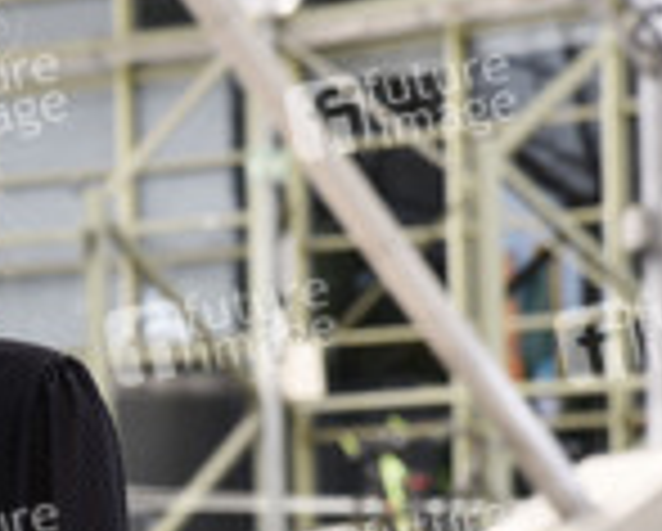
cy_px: 446
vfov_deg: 5.1
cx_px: -169
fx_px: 5925
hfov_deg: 6.4
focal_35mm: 302
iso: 640
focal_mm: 105
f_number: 9
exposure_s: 1/160
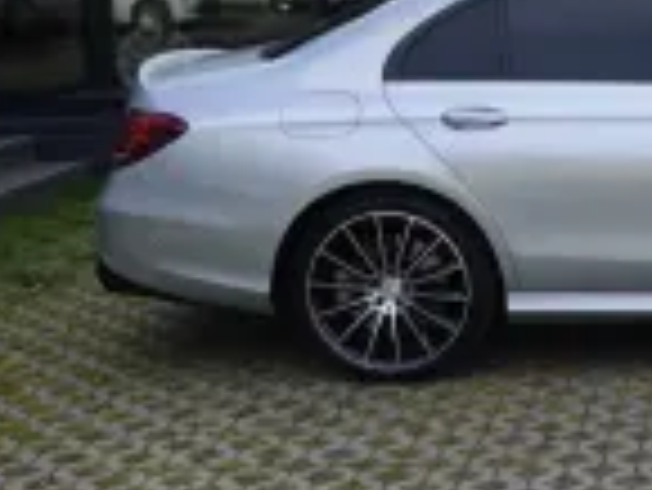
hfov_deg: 21.0
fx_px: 1640
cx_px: 778
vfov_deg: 17.0
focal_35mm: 87
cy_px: 211
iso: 50
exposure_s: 1/784
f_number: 1.4
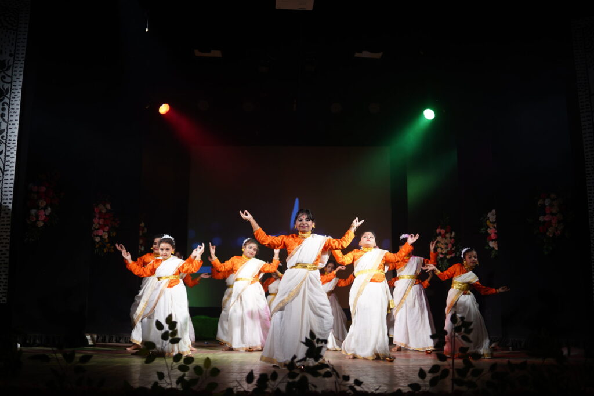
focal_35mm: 35
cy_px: 198
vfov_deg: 37.9
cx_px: 297
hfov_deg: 54.4
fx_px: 578
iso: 125
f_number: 1.8
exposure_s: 1/160
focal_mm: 35
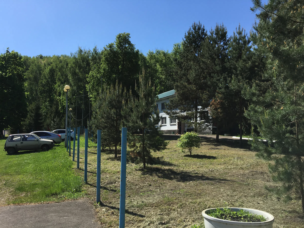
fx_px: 255
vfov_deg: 48.2
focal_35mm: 29
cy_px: 114
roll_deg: -0.1
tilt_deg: +6.1
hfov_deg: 61.7
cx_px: 152
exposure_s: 1/1672
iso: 25
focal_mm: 4.15
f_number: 2.2
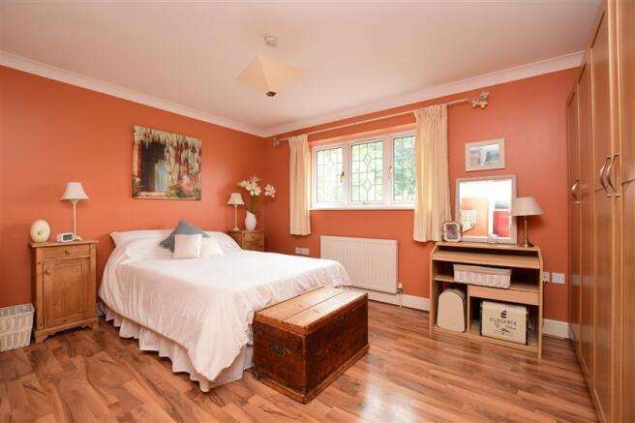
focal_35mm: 15
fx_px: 265
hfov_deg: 100.4
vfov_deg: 77.3
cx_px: 318
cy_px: 212
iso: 200
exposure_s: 1/13
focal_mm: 10
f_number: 5
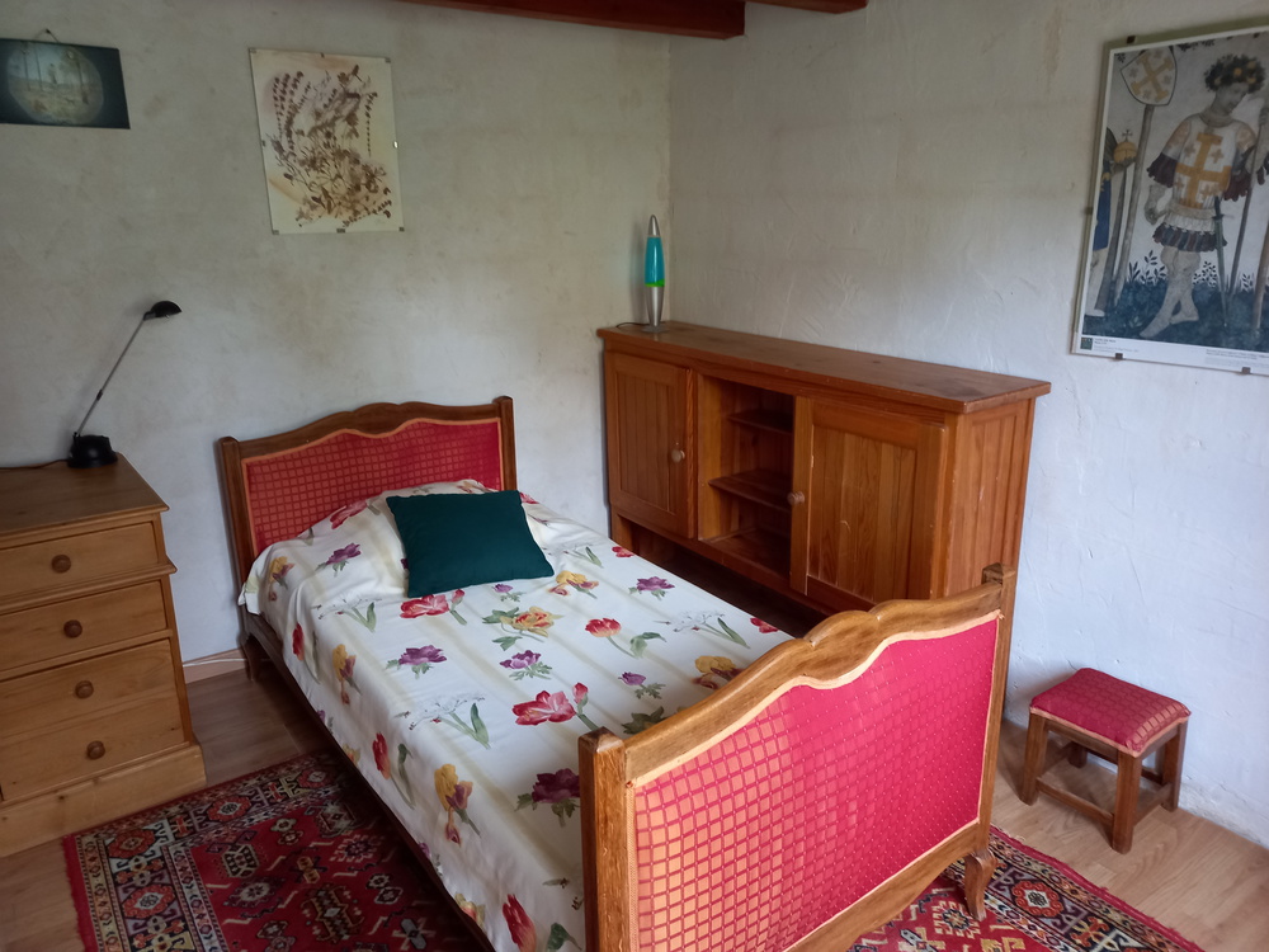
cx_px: 634
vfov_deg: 54.9
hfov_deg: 69.4
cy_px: 476
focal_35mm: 25
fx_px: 916
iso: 250
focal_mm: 4.6
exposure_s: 1/25
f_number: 2
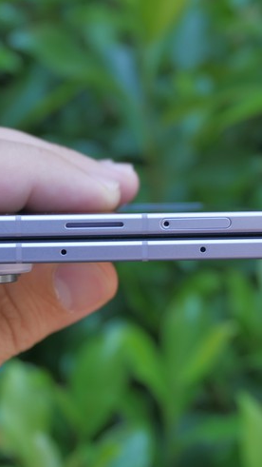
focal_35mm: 88
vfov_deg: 24.2
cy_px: 234
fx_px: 1087
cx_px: 122
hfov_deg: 13.7
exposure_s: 1/125
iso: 200
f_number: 5.3
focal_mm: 30
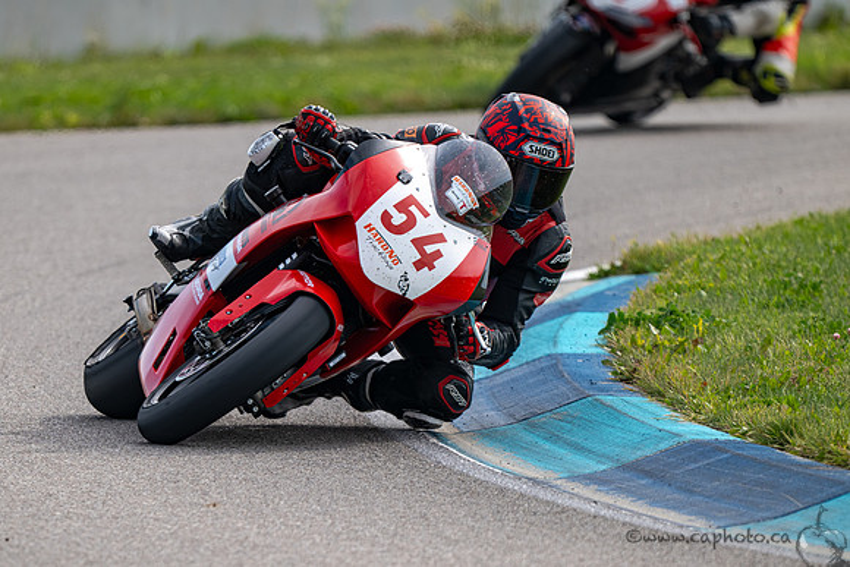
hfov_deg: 2.6
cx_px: 298
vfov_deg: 1.8
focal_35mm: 780
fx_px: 18415
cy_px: 368
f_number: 6.3
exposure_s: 1/1250
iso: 320
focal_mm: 600
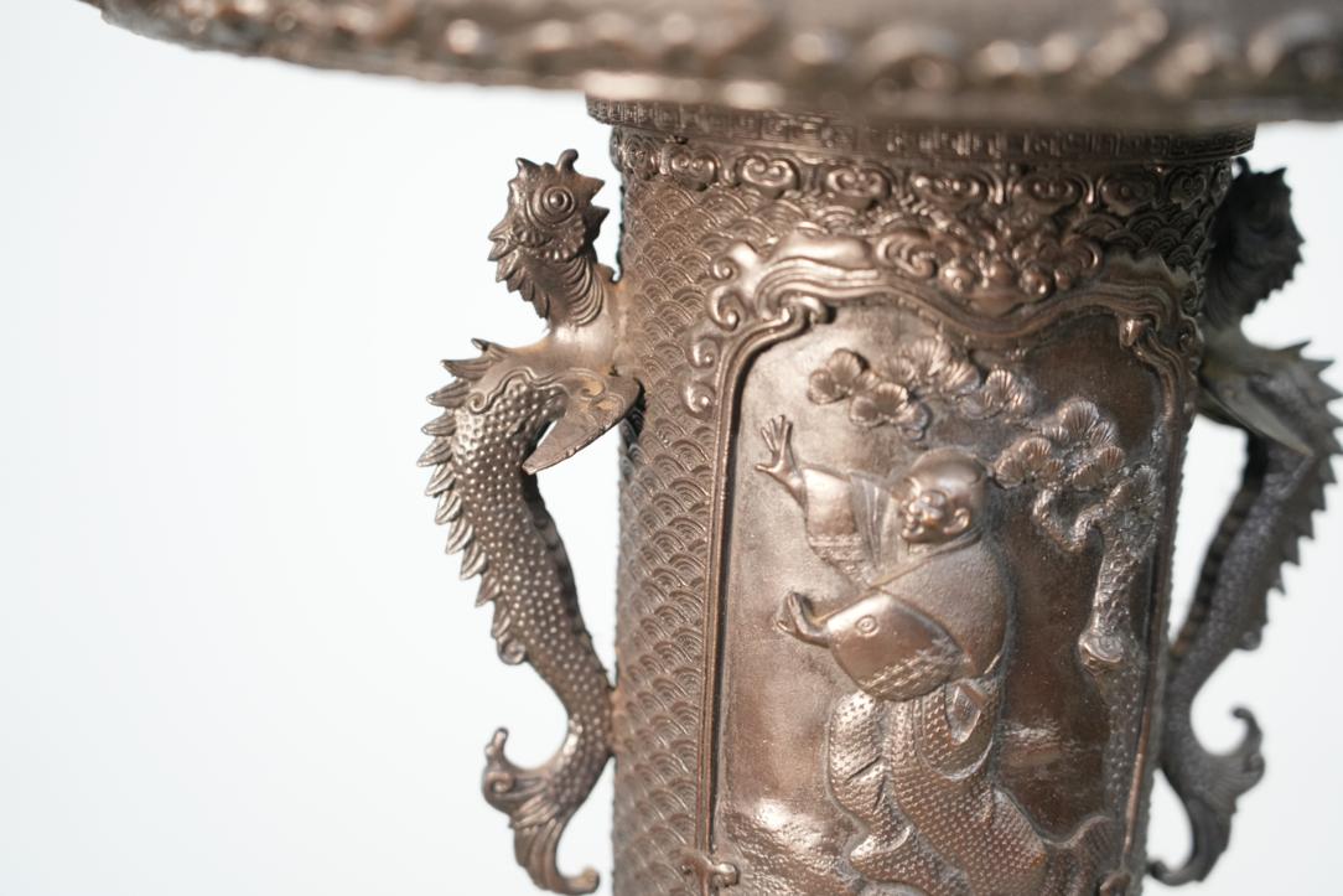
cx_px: 672
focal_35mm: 105
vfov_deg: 13.0
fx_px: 3917
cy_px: 448
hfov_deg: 19.5
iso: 4000
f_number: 4
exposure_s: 1/125
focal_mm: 105
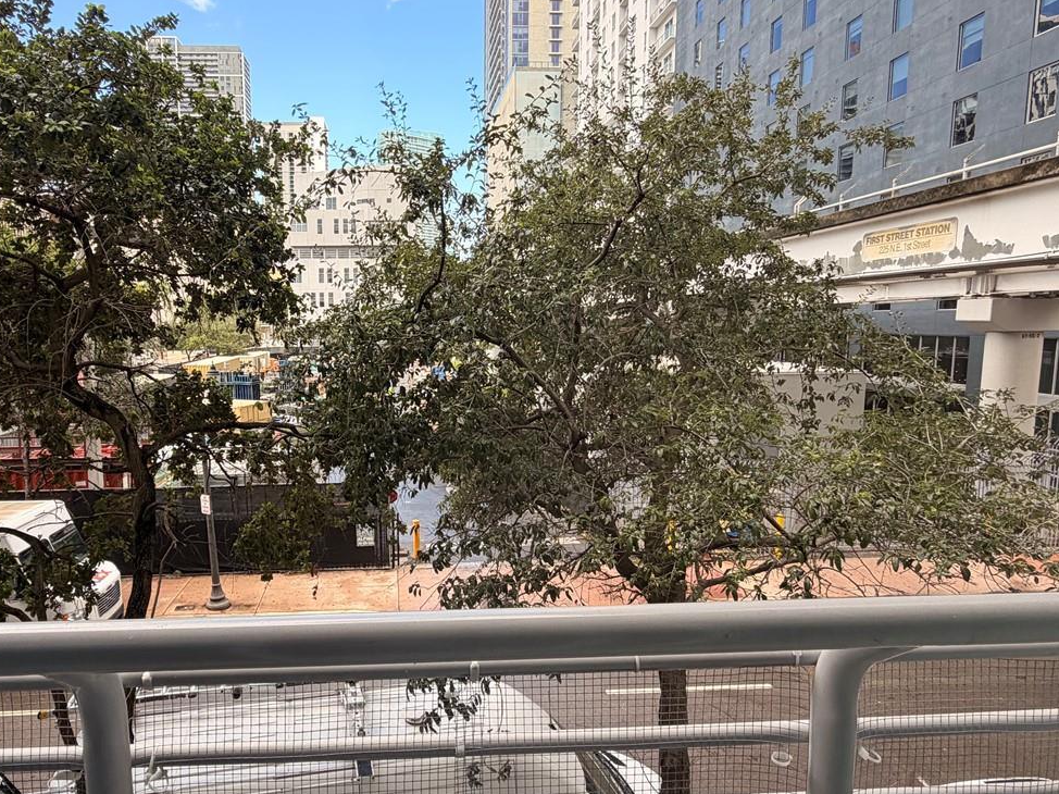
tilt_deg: -7.2
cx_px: 437
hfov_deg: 73.3
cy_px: 406
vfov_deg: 58.9
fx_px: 703
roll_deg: +0.8
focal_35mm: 23
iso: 40
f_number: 2.2
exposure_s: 1/246
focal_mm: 2.22
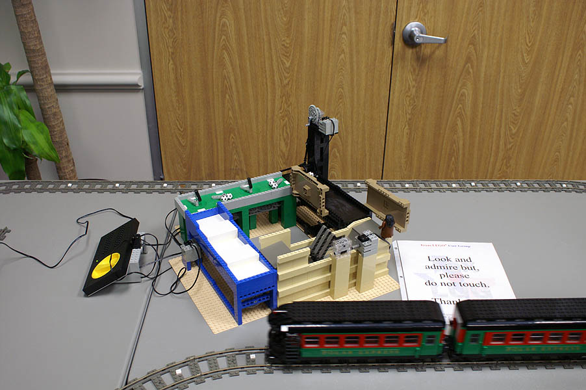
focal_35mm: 33
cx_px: 293
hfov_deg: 57.3
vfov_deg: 39.9
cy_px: 195
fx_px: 537
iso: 500
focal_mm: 22
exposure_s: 1/40
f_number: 4
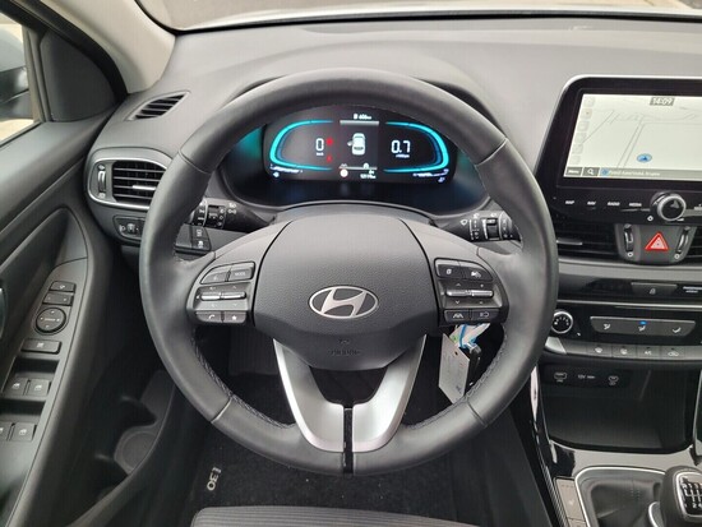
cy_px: 264
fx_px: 528
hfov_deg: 67.3
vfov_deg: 53.1
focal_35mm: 26
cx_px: 351
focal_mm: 5.4
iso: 160
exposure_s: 1/50
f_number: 1.8
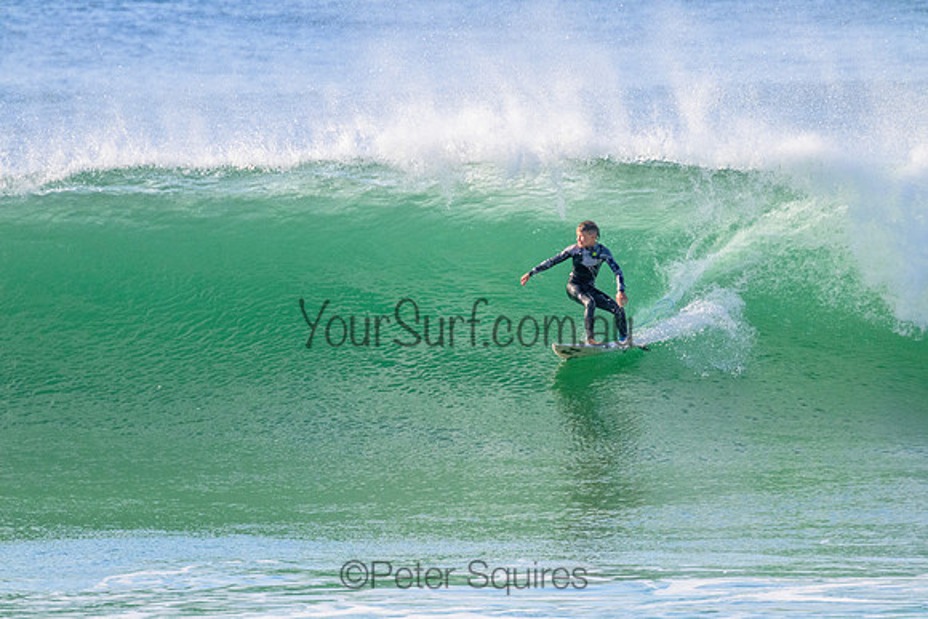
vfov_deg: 1.7
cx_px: 464
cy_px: 310
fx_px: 20626
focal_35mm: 800
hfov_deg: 2.6
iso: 3600
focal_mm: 800
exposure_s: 1/2000
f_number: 11
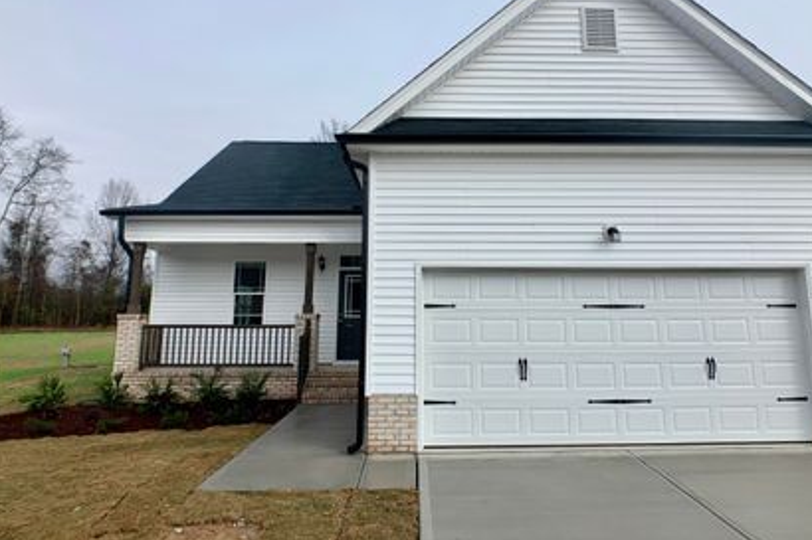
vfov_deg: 39.8
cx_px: 444
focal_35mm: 33
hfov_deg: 57.1
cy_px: 221
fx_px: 744
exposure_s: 1/3289
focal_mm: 4.25
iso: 25
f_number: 1.8
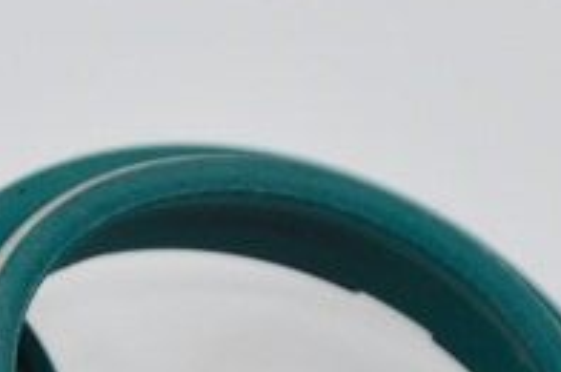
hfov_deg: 3.2
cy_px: 449
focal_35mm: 644
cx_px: -3
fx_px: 10020
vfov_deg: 2.1
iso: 100
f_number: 6.3
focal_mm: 105
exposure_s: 1/160
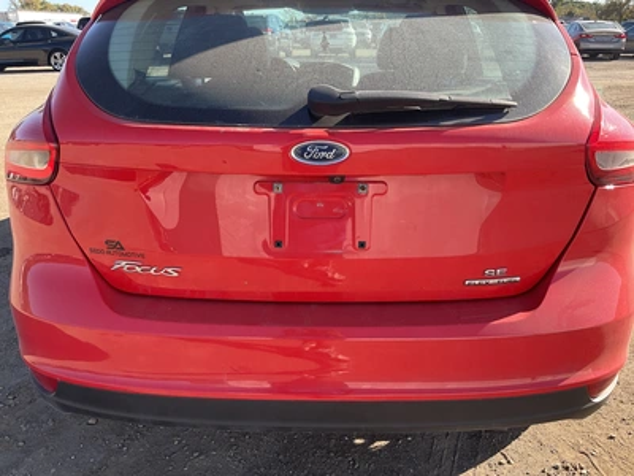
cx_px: 317
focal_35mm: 29
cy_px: 238
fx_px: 531
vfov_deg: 48.2
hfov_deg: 61.7
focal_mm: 3
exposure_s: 1/270
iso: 25
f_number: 1.8
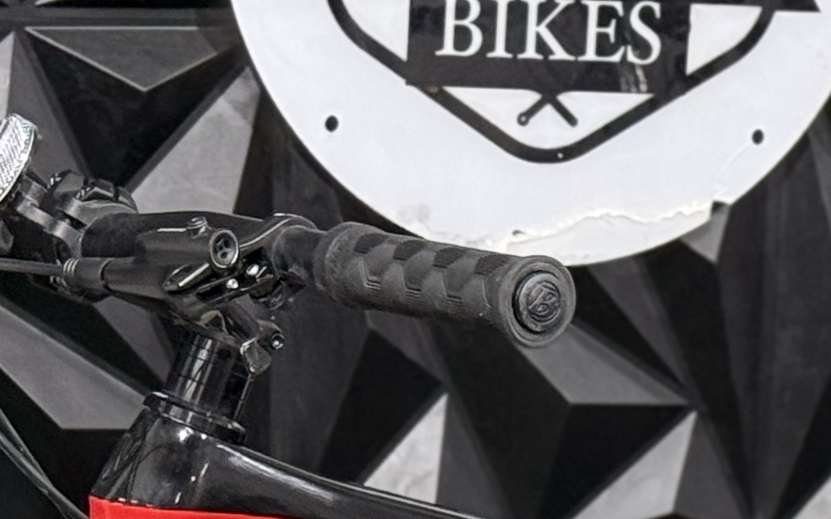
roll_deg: -2.6
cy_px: 1089
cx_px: 528
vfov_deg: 6.1
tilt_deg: -17.0
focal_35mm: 208
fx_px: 4710
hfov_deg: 10.1
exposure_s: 1/60
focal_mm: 6.76
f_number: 1.78
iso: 200
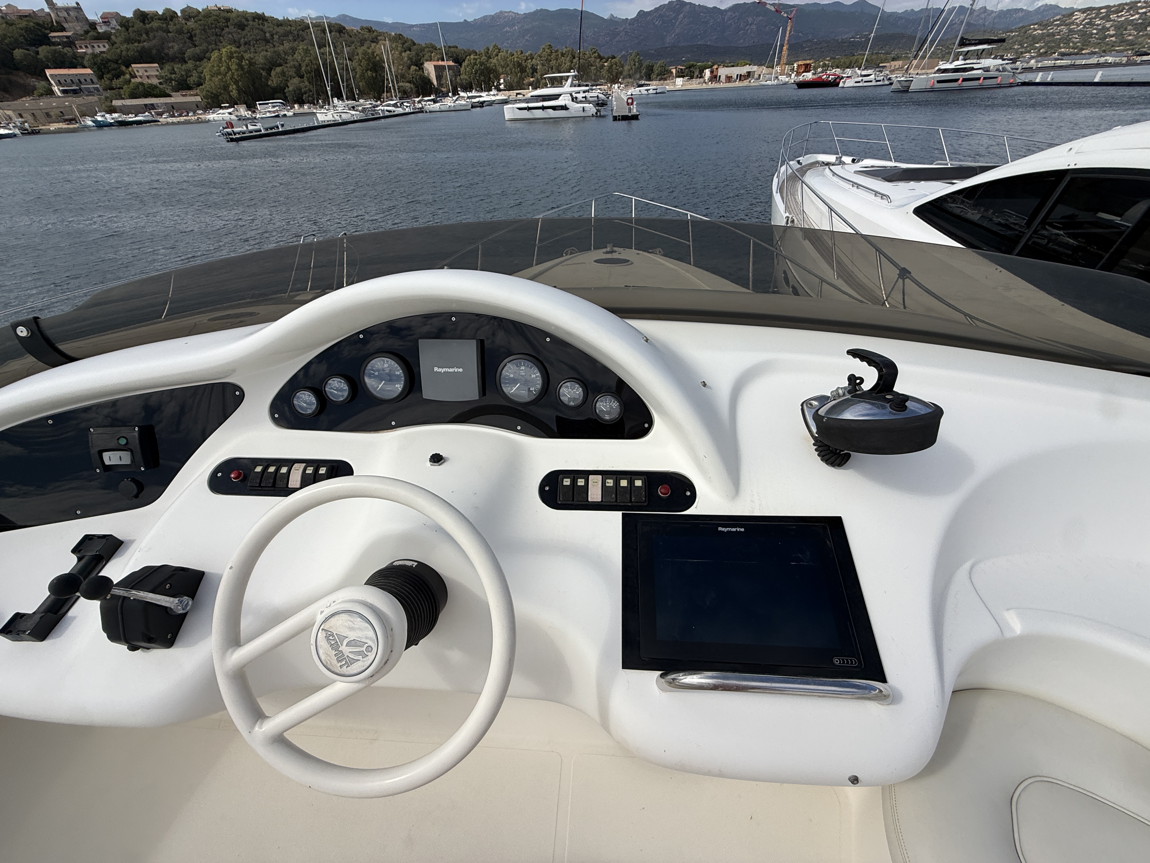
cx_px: 575
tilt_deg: -34.7
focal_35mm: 14
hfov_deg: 102.1
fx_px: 465
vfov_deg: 85.7
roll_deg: +2.8
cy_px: 432
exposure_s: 1/3460
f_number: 2.2
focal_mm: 2.22
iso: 50
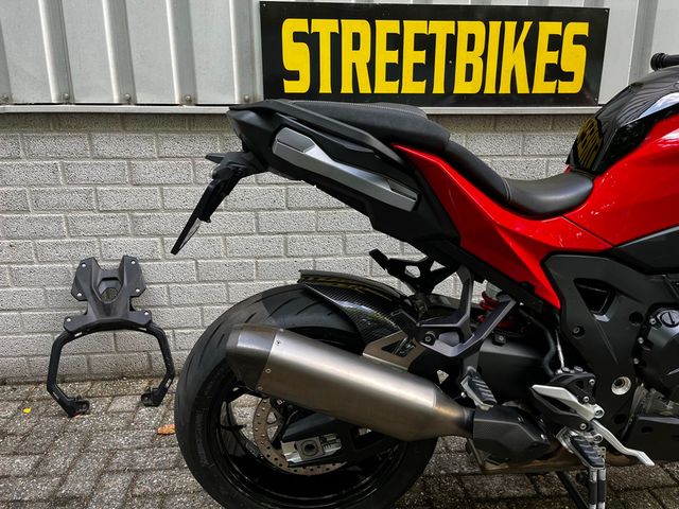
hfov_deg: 67.3
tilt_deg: -17.3
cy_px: 254
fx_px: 510
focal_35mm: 26
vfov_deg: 53.1
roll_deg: +0.4
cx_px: 340
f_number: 1.6
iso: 50
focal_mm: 5.1
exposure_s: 1/121
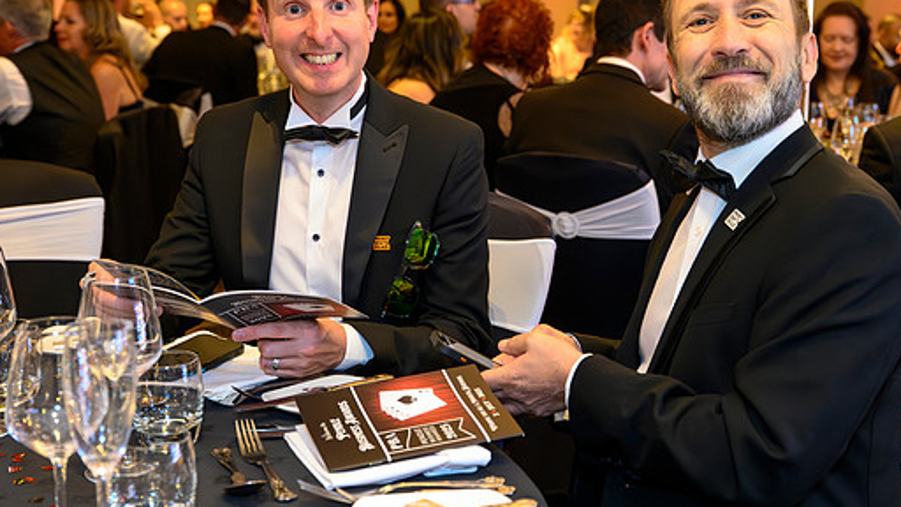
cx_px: 464
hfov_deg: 37.8
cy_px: 160
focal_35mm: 55
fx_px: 1314
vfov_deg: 21.7
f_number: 4.5
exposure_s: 1/125
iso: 28800
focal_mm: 44
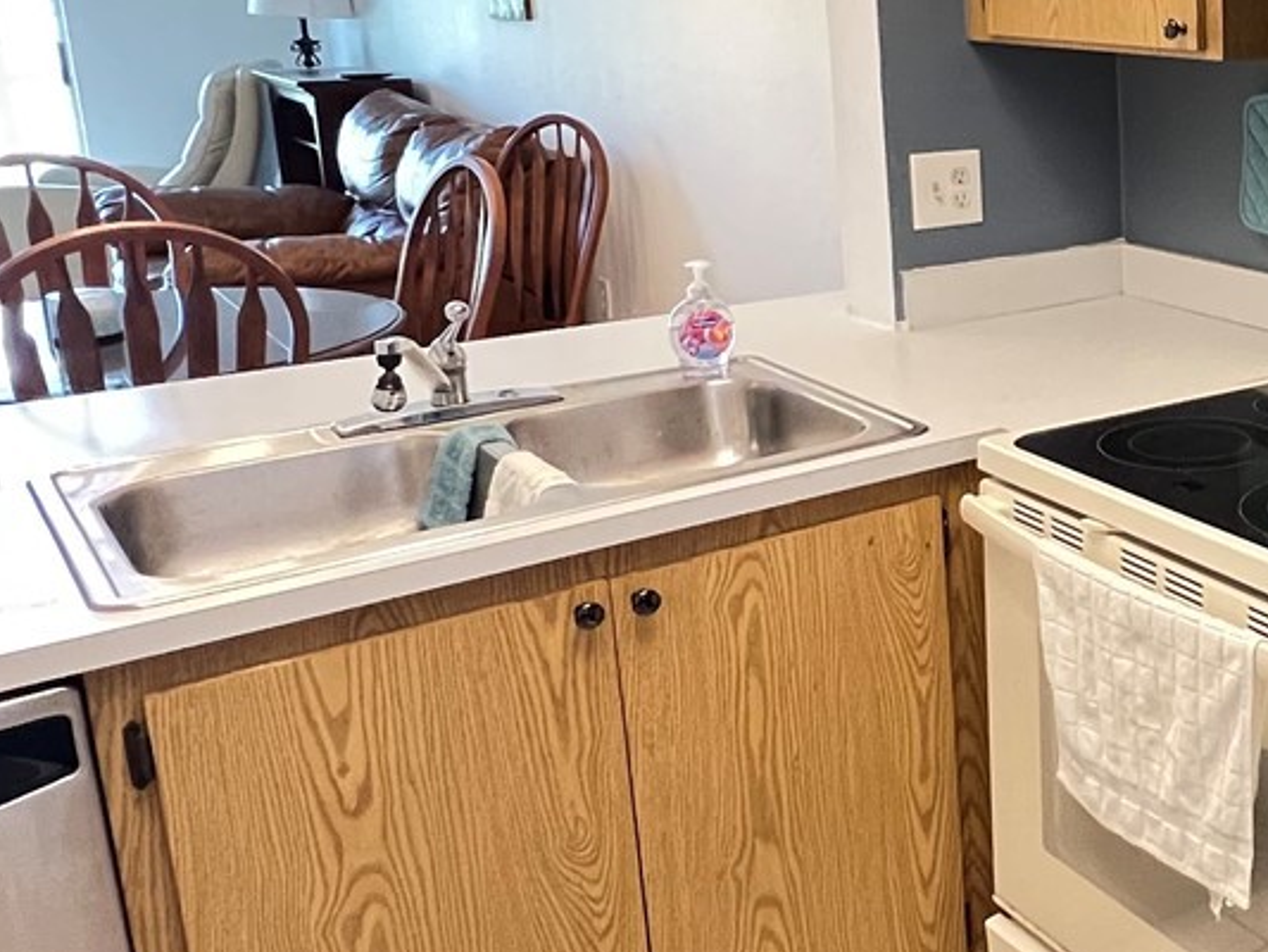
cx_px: 1458
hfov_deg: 38.0
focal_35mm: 39
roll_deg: -0.9
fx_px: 1429
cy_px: 321
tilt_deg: -12.9
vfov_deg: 36.5
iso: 500
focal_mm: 1.57
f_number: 1.8
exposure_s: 1/60
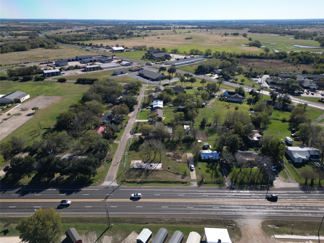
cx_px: 162
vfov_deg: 56.8
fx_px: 225
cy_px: 122
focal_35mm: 24
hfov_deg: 71.6
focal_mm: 6.72
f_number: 1.7
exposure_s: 1/2000
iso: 100
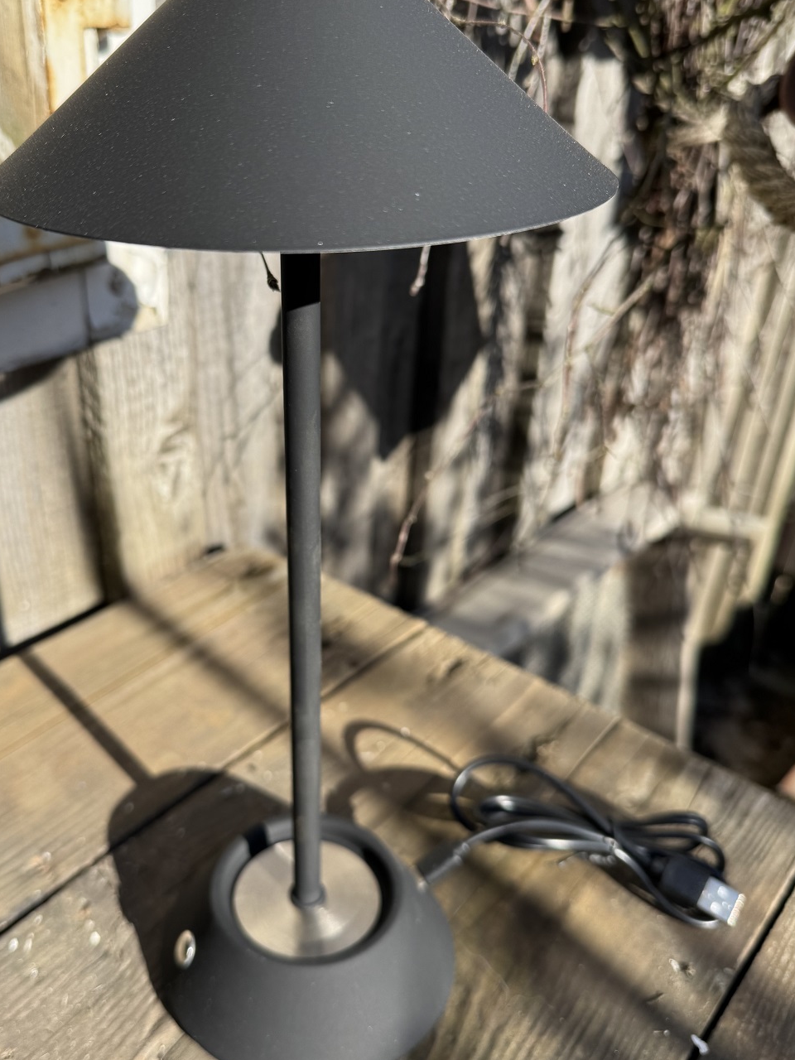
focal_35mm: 30
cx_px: 307
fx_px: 919
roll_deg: -2.1
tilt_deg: -29.7
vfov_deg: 60.0
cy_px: 513
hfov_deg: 46.5
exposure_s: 1/2331
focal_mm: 6.76
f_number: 1.78
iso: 80
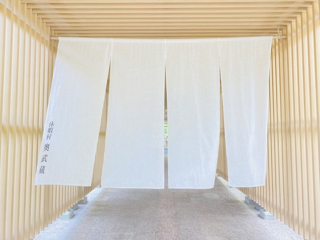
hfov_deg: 67.3
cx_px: 160
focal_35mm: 26
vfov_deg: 53.1
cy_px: 120
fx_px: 240
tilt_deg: +3.2
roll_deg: -0.4
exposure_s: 1/121
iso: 40
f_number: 1.8
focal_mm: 4.25
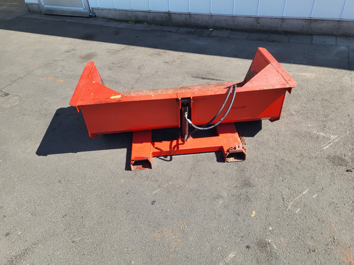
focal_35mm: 26
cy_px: 132
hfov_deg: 67.3
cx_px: 177
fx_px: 266
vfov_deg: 53.1
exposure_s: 1/1120
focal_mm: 4.25
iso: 50
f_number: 1.8
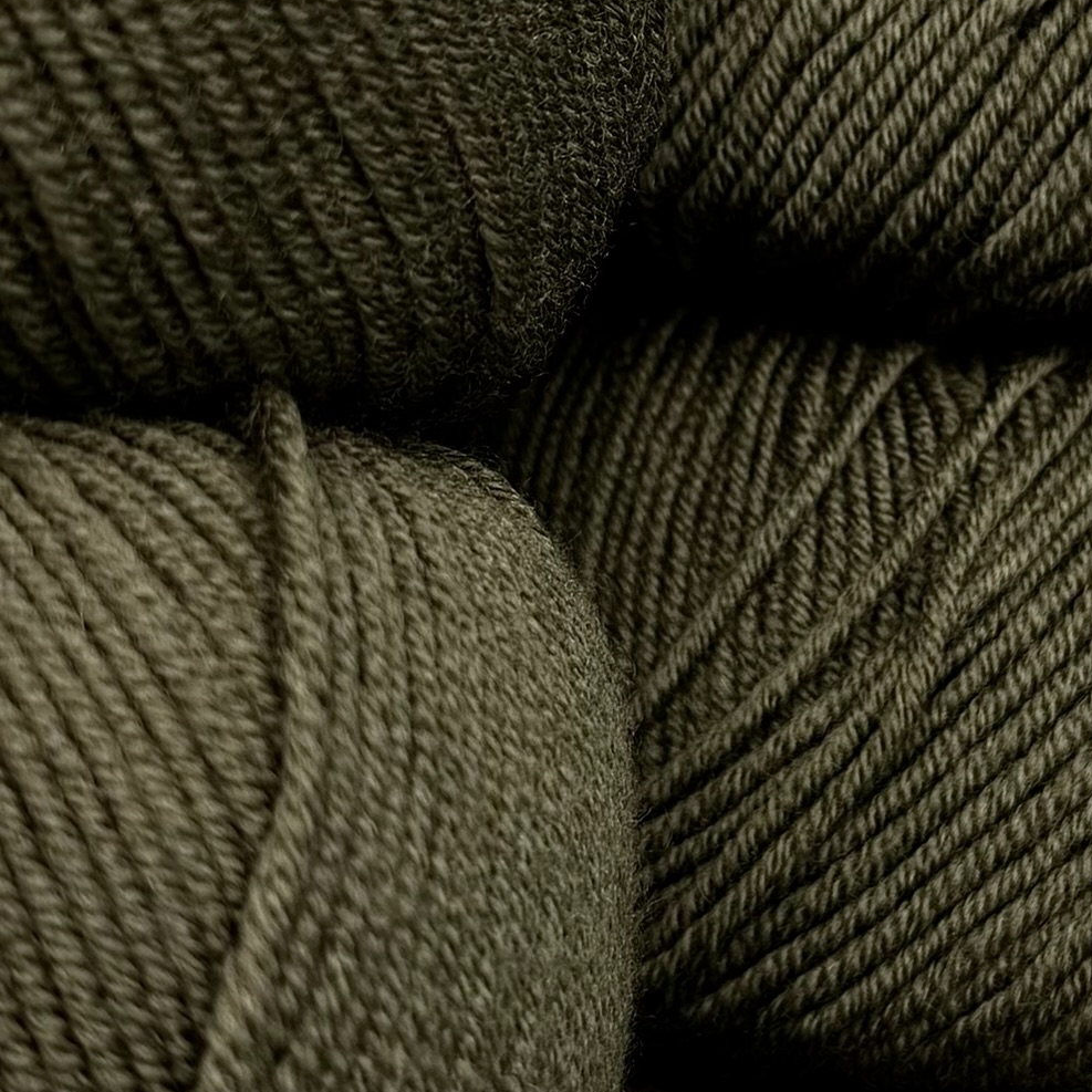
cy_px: 728
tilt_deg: -3.5
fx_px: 1570
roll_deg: -0.1
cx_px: 566
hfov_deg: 38.3
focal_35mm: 44
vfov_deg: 37.9
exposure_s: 1/571
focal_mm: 6.76
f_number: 1.78
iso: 80
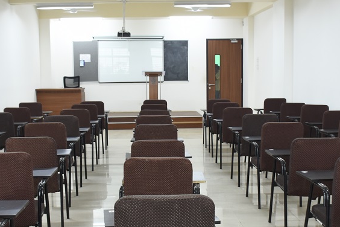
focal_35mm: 49
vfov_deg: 27.5
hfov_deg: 40.3
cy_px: 128
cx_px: 161
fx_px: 463
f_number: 4.5
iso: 640
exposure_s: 1/30
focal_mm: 18
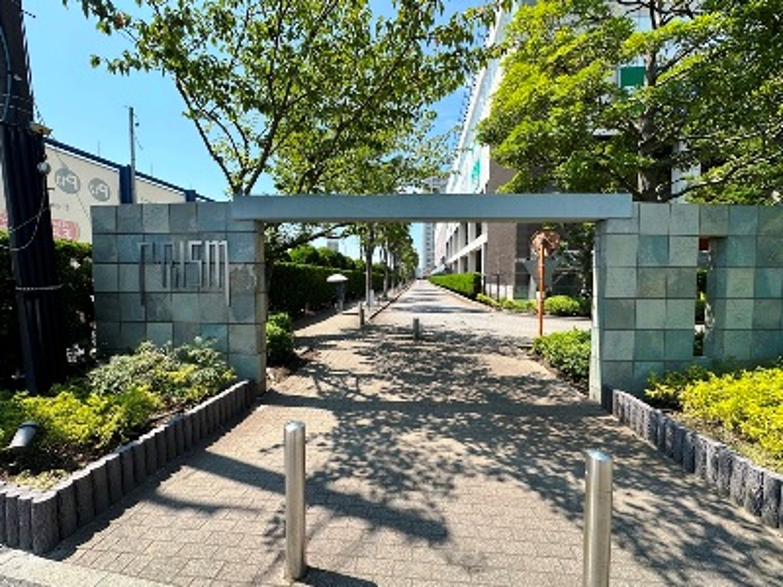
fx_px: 317
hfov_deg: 102.1
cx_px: 392
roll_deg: -1.6
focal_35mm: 14
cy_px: 294
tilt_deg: -1.9
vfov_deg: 85.7
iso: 40
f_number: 2.2
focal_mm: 2.22
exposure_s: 1/1043
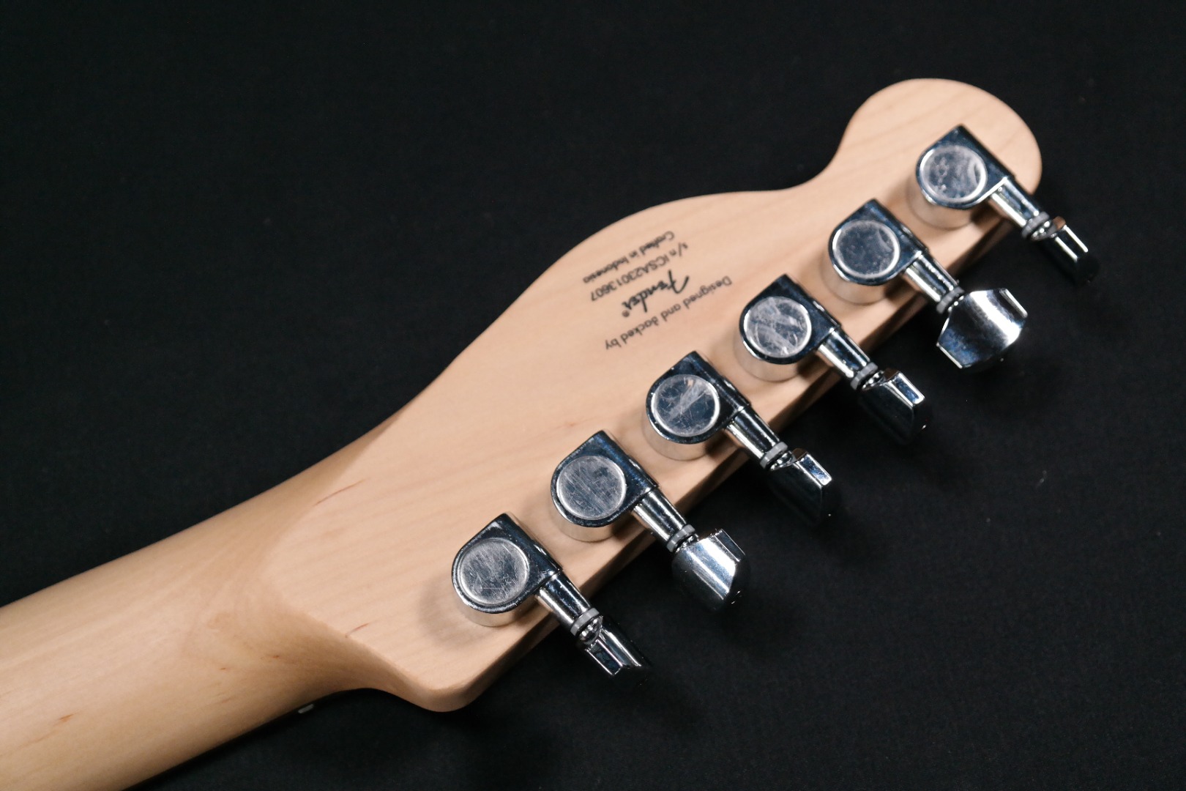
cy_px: 396
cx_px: 593
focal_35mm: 64
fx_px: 2108
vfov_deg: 21.2
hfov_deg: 31.4
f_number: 6.3
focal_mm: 42
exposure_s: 1/160
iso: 1600
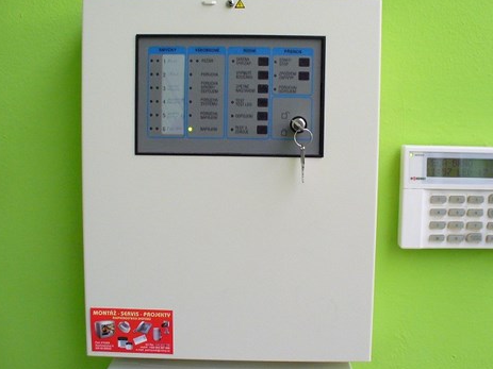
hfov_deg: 39.5
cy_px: 178
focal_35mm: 48
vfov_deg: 30.2
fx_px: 683
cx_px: 293
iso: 200
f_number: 2.8
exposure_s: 1/8
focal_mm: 6.1
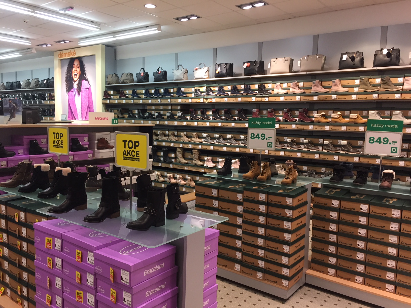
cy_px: 154
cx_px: 206
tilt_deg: -6.3
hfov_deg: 61.7
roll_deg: -1.7
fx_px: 344
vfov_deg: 48.2
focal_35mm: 29
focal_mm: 4.15
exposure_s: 1/33
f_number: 2.2
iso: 50
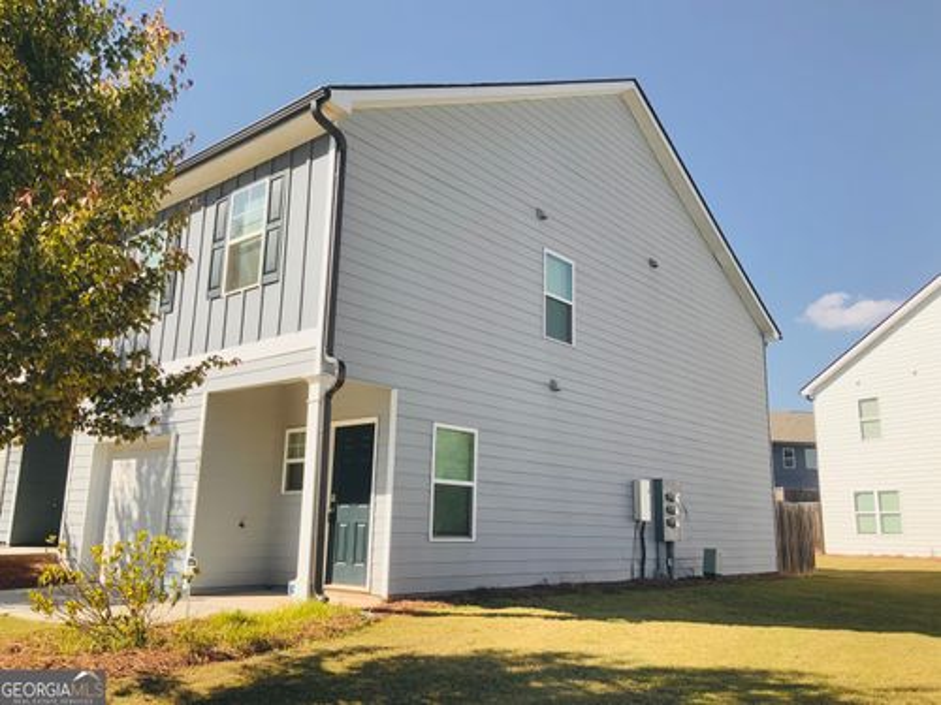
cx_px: 470
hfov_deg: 61.7
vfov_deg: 48.2
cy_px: 352
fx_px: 788
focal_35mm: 29
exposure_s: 1/1412
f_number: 1.8
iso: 16
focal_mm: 3
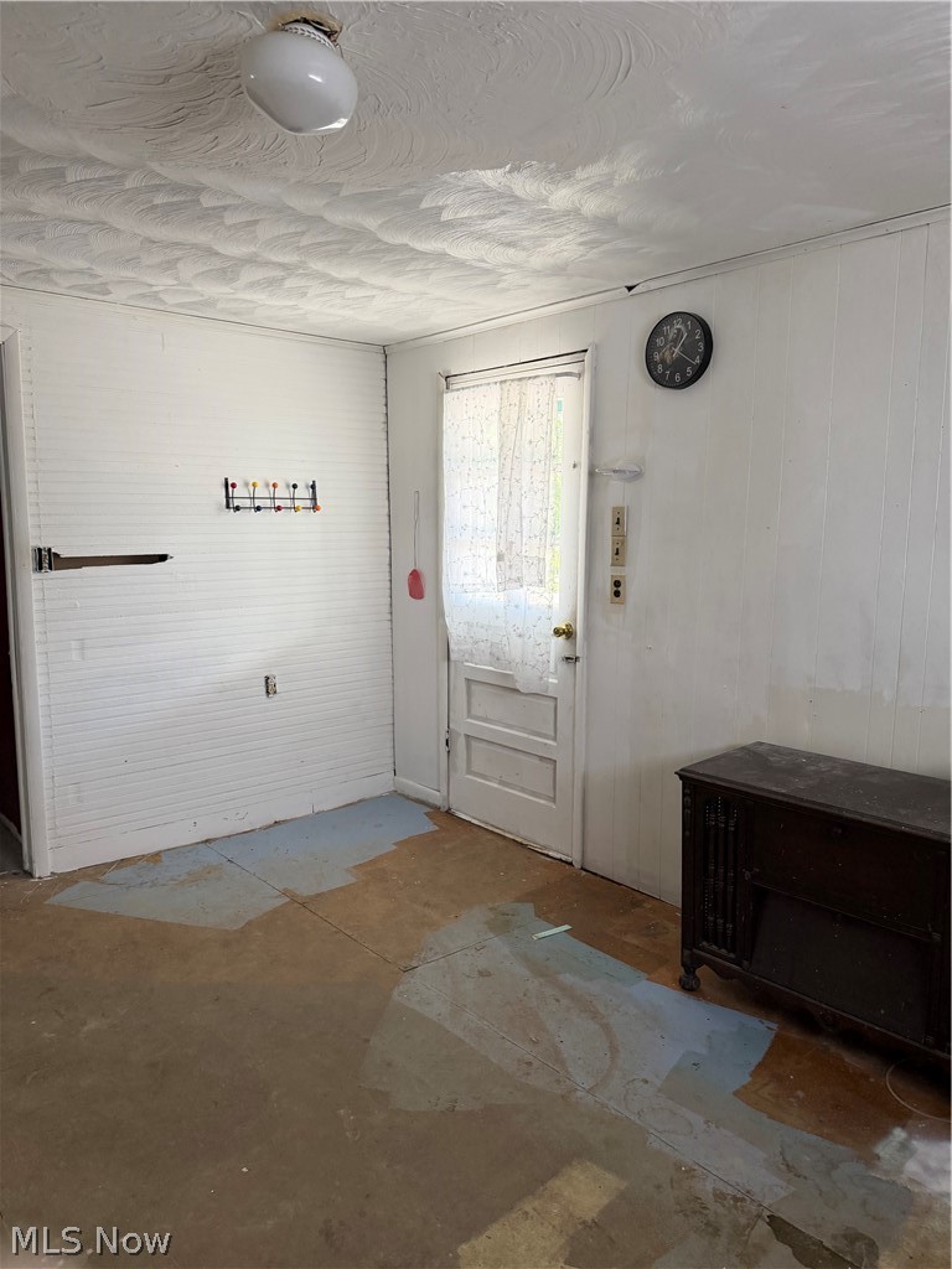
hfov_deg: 56.8
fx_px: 880
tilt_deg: -7.6
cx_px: 476
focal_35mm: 24
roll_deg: -0.8
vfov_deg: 71.6
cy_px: 634
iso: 200
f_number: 1.78
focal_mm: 6.76
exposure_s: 1/71
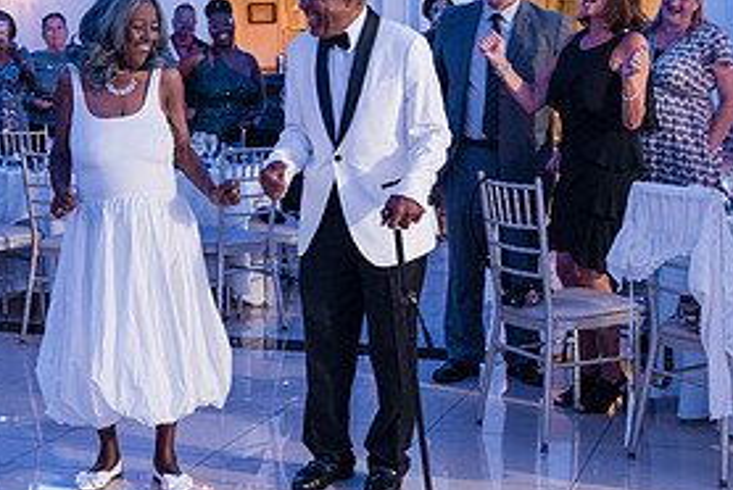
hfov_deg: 27.6
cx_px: 282
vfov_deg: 18.7
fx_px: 1488
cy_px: 188
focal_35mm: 73
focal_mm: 35
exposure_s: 1/250
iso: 4000
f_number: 4
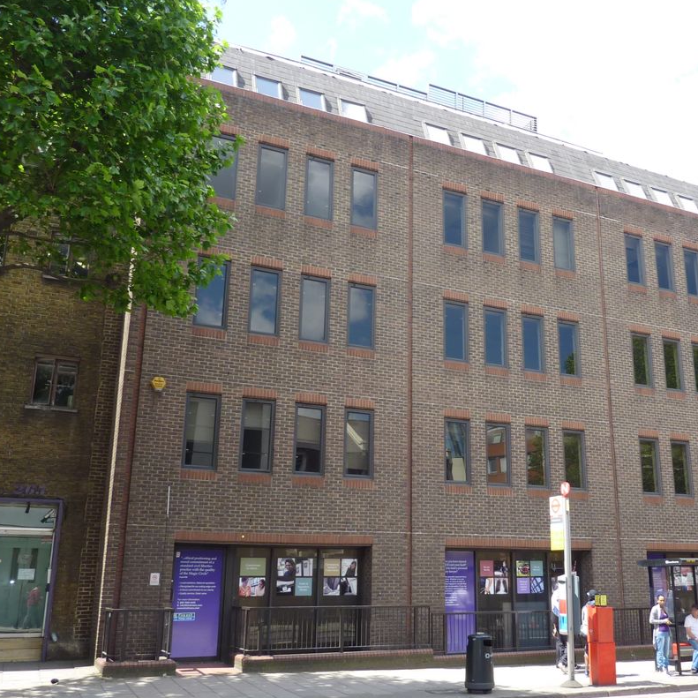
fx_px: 707
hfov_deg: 52.0
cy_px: 360
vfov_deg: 52.5
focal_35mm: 31
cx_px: 436
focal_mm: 4.1
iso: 80
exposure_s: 1/200
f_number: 3.3
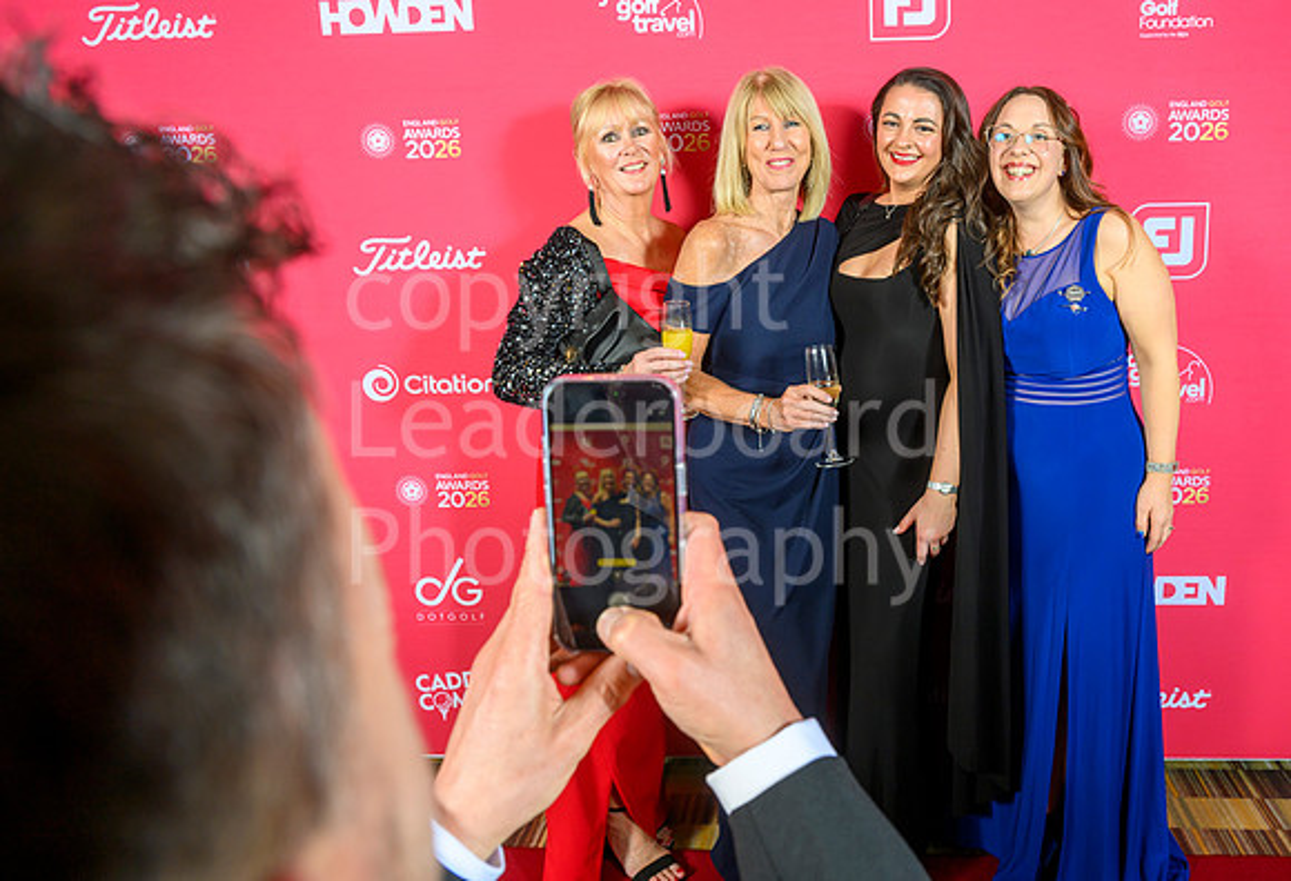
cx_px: 796
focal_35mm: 29
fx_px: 1061
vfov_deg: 44.9
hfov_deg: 61.9
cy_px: 350
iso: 250
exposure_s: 1/160
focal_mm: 24
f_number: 6.3
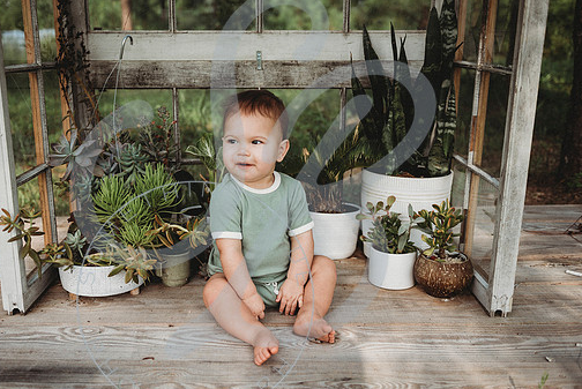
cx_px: 252
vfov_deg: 36.0
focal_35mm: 37
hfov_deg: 51.7
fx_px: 599
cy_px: 203
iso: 100
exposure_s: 1/640
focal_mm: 32
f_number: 2.8
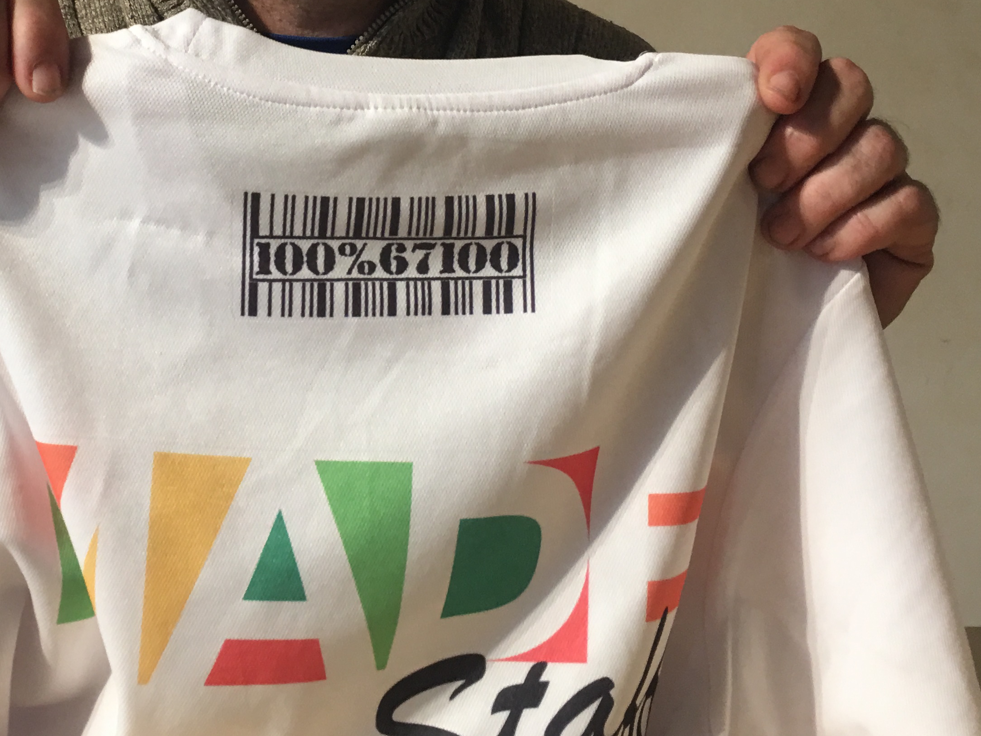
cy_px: 121
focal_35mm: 54
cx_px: 275
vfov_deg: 26.4
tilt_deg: +3.9
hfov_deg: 35.0
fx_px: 1530
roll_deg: -2.8
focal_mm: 4.15
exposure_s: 1/17
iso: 50
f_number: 2.2
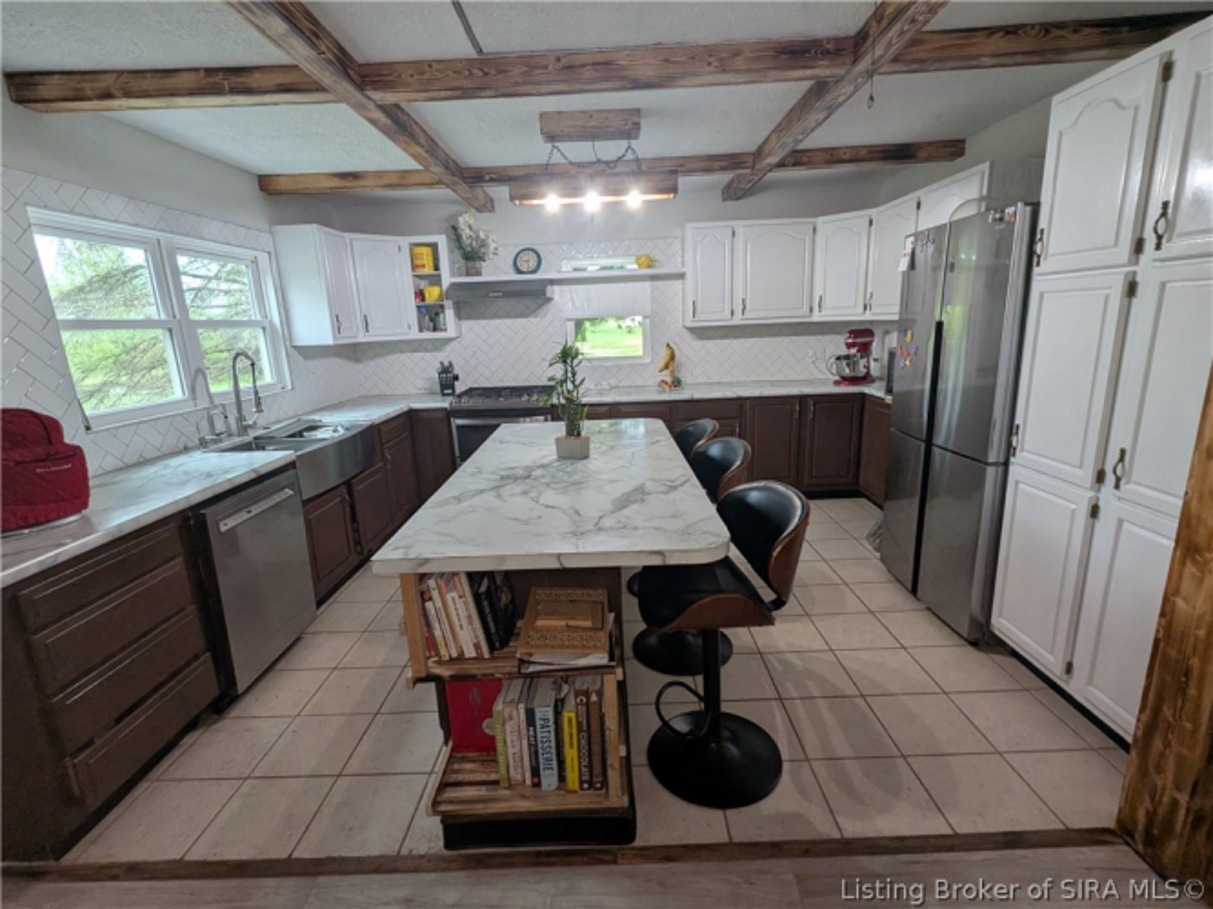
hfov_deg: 94.5
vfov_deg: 78.1
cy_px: 454
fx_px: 561
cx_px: 606
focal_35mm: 16
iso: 202
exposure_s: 1/60
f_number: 2.2
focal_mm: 2.22
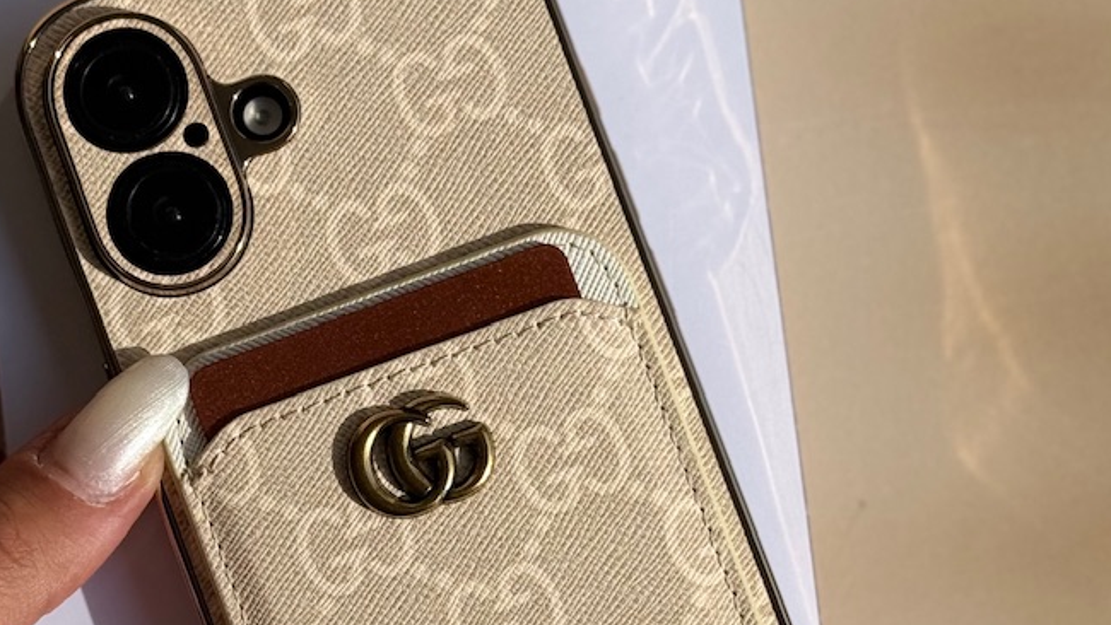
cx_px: 378
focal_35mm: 103
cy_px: 453
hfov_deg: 20.7
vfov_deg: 11.7
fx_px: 3035
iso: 80
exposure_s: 1/7143
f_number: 1.78
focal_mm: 6.76
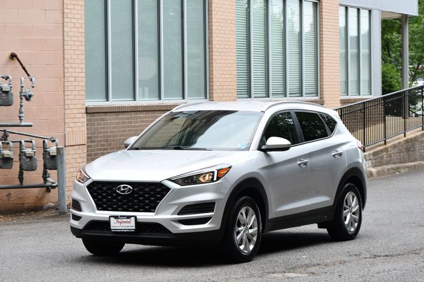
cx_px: 212
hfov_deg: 19.5
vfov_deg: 13.0
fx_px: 1236
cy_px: 141
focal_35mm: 105
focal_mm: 70
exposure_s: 1/250
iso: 160
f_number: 8
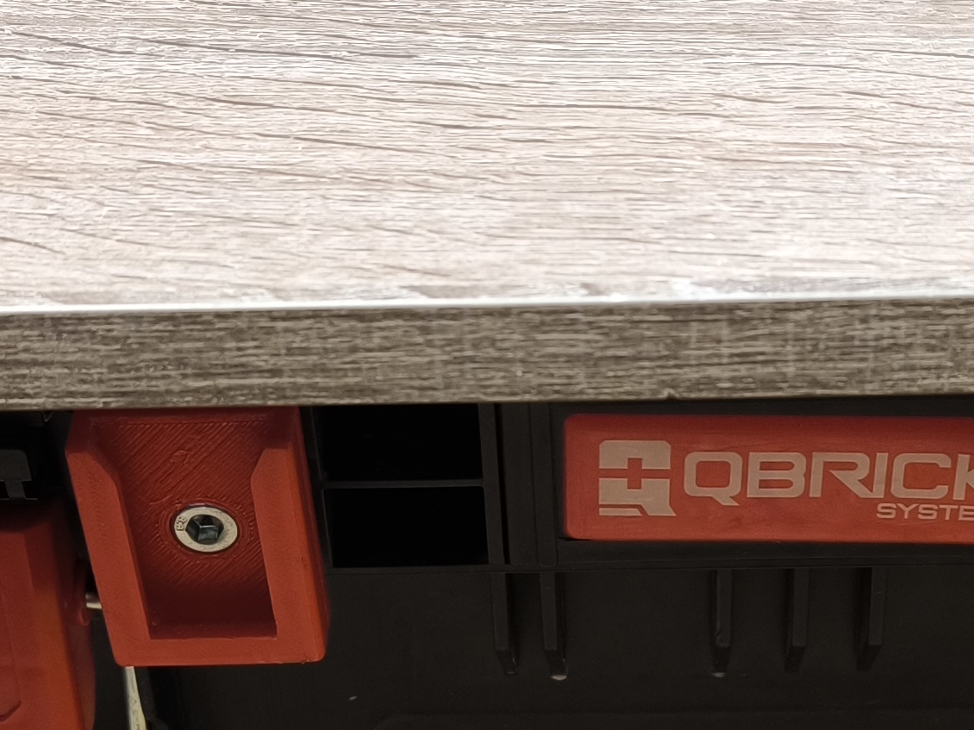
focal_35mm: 87
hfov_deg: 22.4
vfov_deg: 16.9
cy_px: 490
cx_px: 627
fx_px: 2447
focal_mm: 6.92
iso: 320
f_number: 1.9
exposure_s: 1/50
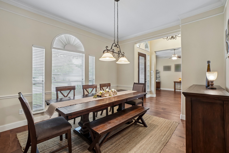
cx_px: 114
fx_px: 95
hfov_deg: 100.4
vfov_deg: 77.3
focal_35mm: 15
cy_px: 76
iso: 400
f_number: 8
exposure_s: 1/6
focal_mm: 10
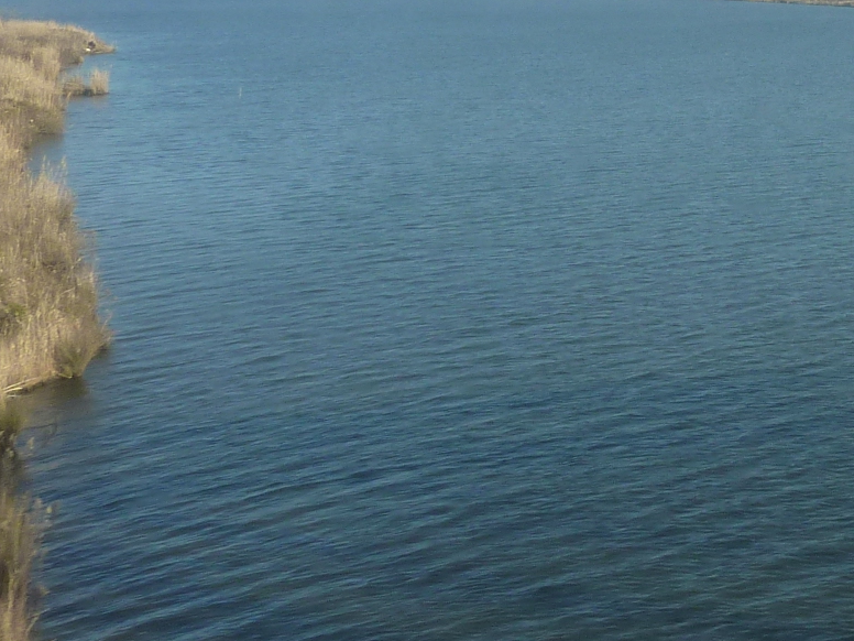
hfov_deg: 28.3
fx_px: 1628
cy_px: 100
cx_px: 771
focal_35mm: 66
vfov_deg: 21.9
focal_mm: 4.1
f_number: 4
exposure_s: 1/400
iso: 125
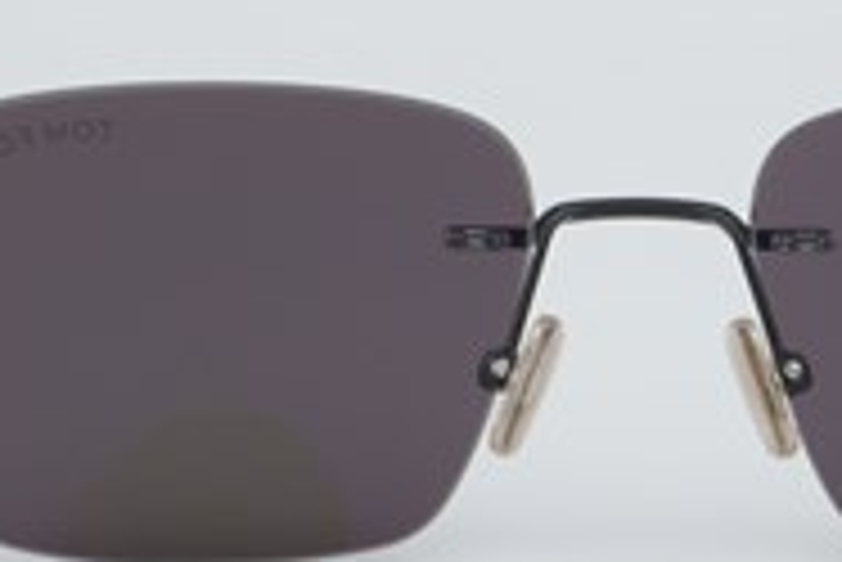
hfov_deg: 11.6
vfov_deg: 7.8
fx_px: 4121
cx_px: 644
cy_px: 288
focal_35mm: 176
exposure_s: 1/4
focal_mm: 55
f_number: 29
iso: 100
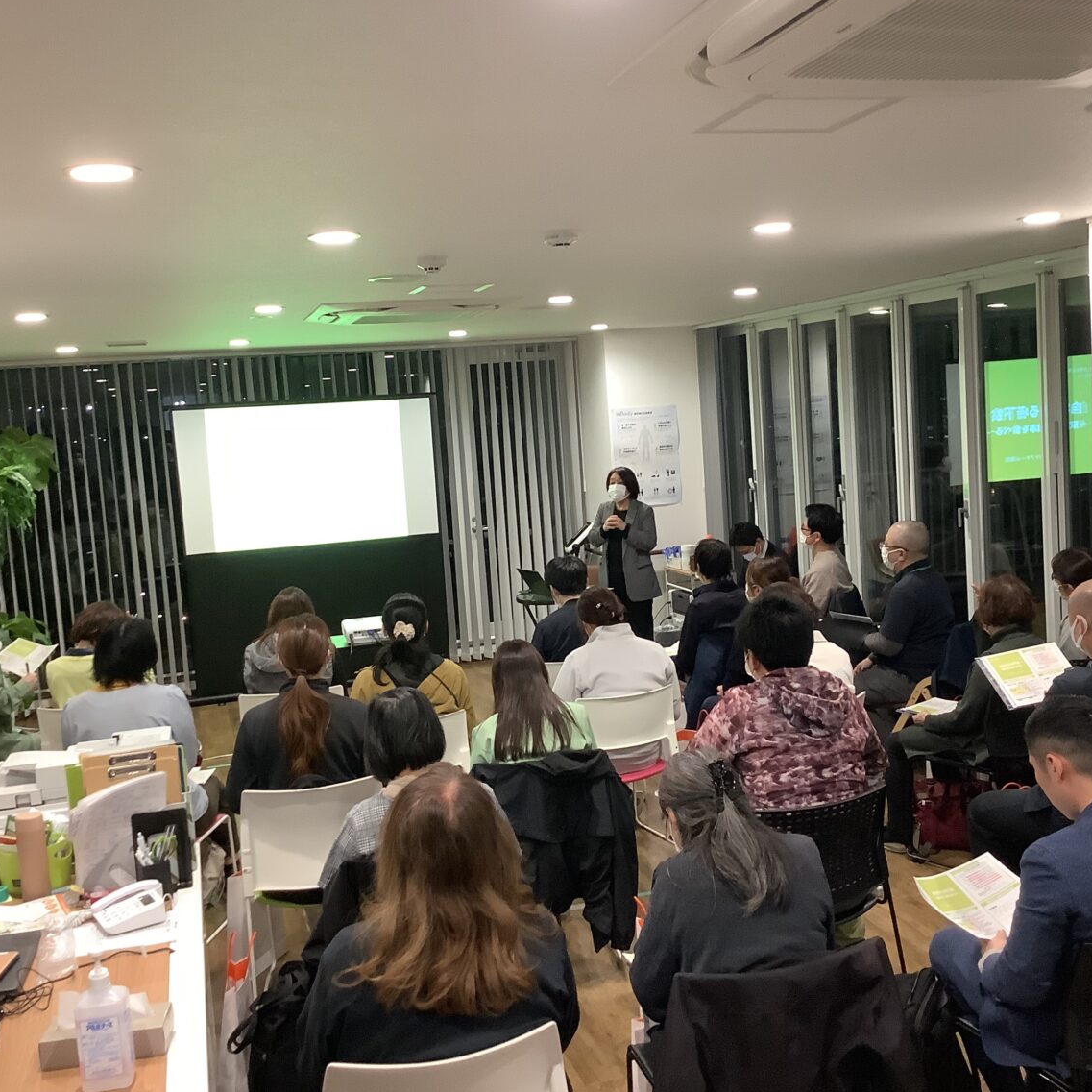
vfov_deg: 44.9
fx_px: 1321
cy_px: 541
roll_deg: +3.4
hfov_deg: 44.9
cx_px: 594
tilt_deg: -7.1
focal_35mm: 37
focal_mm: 3.3
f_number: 2.4
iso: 250
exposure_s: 1/60
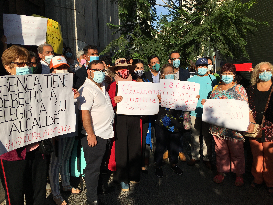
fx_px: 229
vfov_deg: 48.2
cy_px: 102
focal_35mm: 29
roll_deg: +0.6
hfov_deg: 61.7
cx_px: 136
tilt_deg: -7.7
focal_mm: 4.15
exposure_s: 1/2331
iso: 25
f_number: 2.2
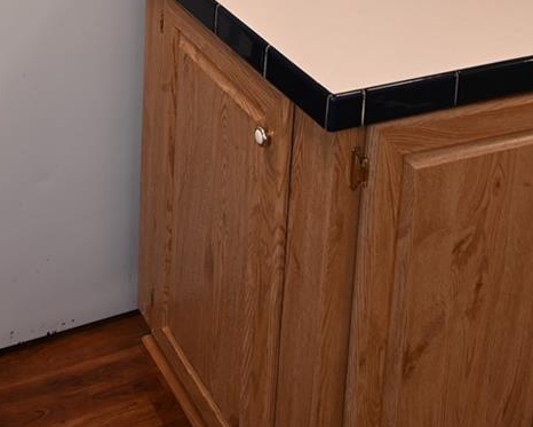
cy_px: -208
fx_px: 1041
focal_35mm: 66
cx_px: 120
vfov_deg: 20.1
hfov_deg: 28.2
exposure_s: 1/4
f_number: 4
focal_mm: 16
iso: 100
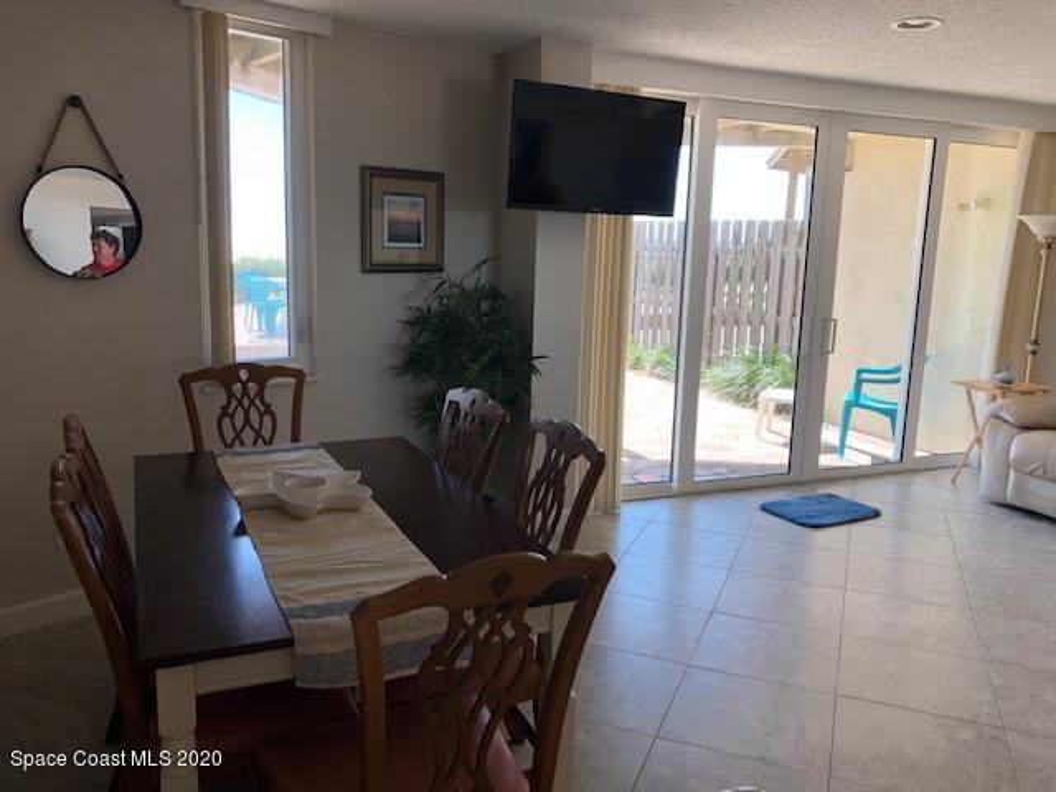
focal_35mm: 28
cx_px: 528
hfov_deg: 63.4
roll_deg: -2.6
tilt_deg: -11.4
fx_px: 854
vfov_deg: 49.7
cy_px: 396
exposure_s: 1/120
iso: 25
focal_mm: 3.99
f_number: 1.8
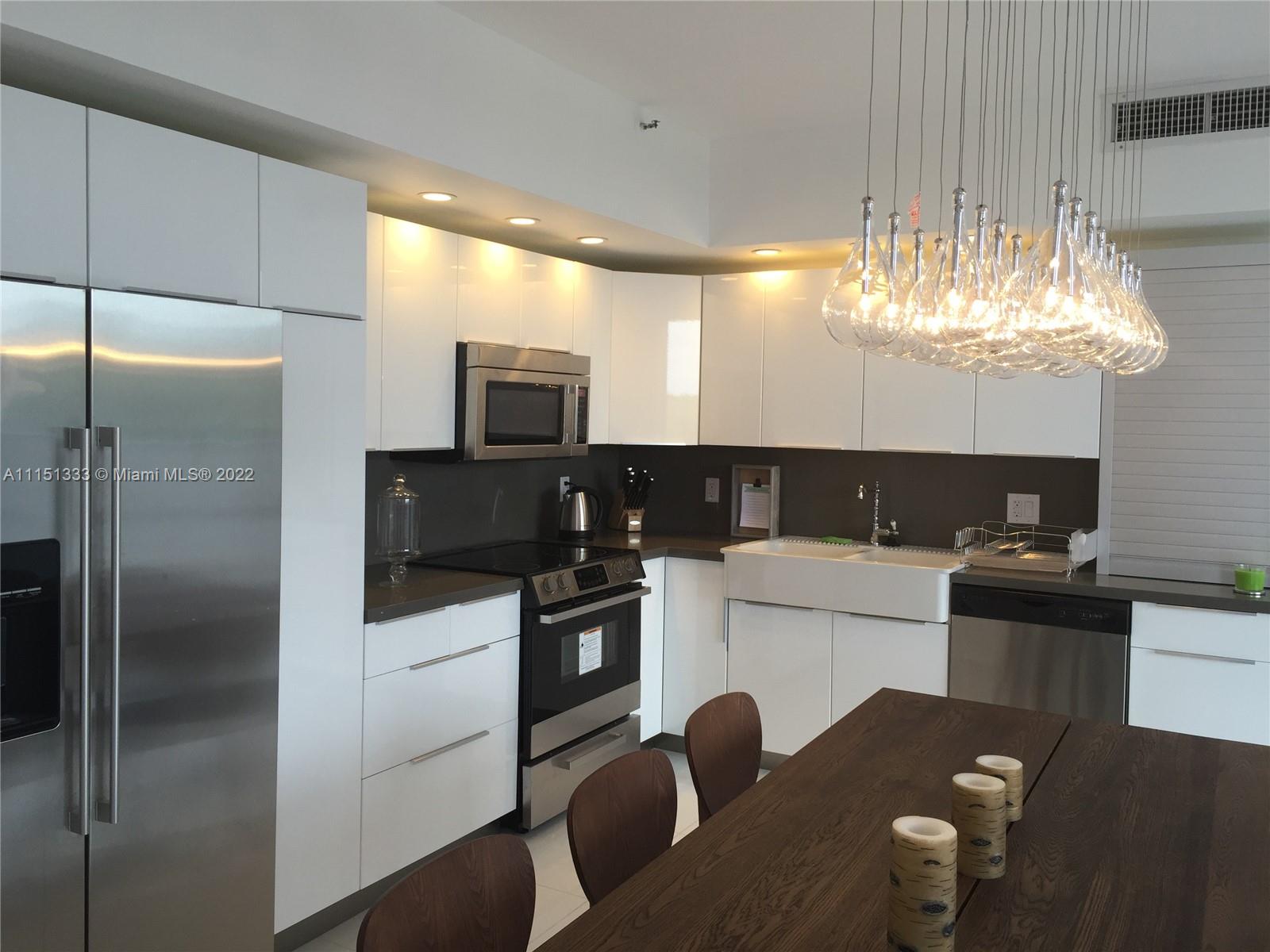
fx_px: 1064
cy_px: 476
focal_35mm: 29
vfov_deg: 48.2
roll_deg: -1.7
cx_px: 635
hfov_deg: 61.7
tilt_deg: -2.4
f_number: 2.2
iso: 40
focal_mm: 4.15
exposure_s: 1/100
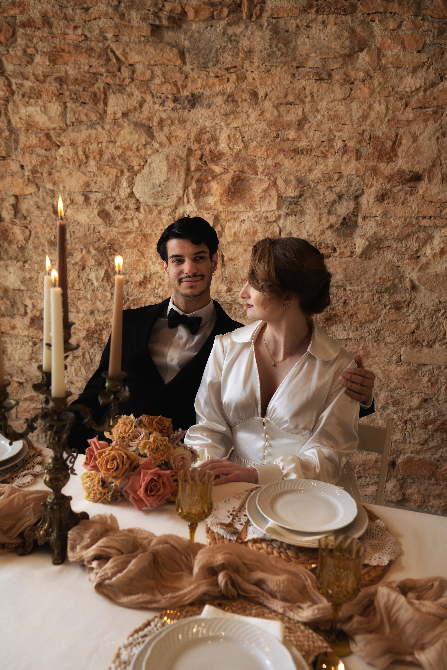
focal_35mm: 31
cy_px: 335
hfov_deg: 42.3
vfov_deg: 60.3
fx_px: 577
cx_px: 224
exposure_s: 1/320
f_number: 4
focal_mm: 31
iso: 250
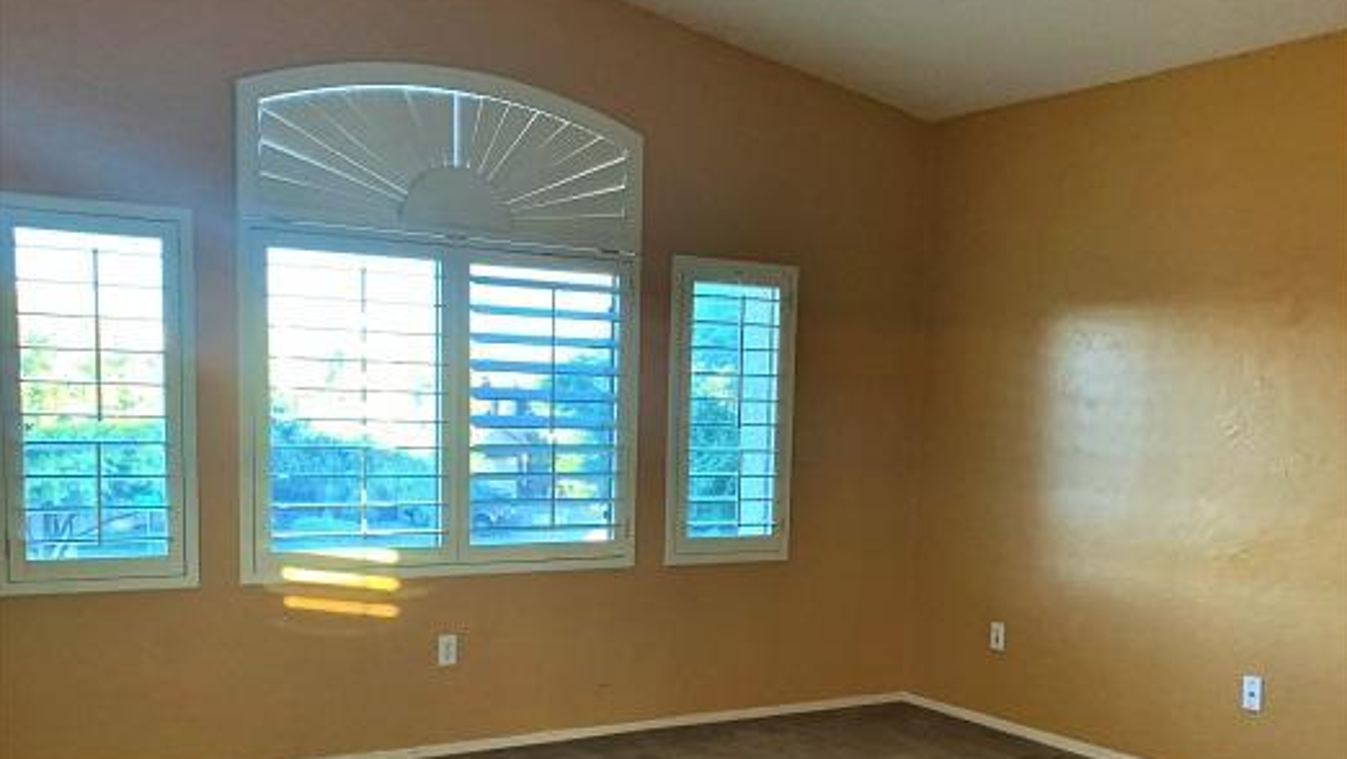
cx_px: 672
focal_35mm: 38
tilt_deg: -6.4
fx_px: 1358
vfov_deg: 30.7
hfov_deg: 52.8
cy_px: 576
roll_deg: -1.2
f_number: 1.8
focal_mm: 4.25
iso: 250
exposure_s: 1/60
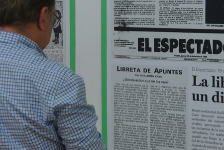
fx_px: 746
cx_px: 144
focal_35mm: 120
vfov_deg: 11.4
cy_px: 45
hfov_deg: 17.0
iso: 400
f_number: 4.5
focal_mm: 45
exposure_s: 1/60
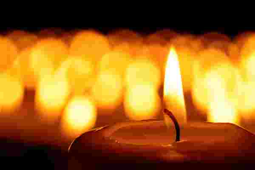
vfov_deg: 15.2
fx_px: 637
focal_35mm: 90
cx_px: 128
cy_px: 85
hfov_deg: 22.6
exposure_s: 1/25
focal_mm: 90
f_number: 10
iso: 100
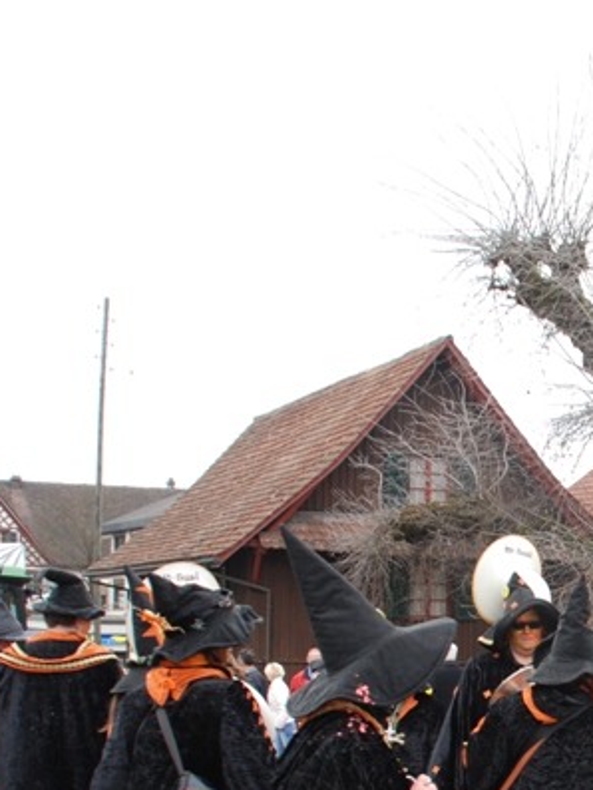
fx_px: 1530
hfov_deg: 20.5
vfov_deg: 28.3
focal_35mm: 67
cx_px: 706
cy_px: 650
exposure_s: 1/125
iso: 125
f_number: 3.5
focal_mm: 18
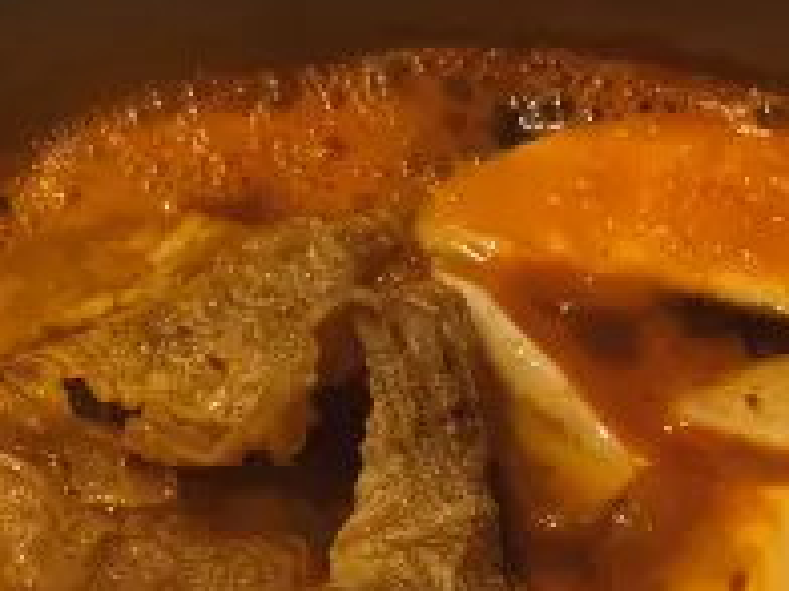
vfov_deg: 7.8
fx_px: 4285
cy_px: 804
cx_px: 564
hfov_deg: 10.5
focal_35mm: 188
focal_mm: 6.18
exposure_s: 1/120
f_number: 1.65
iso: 250
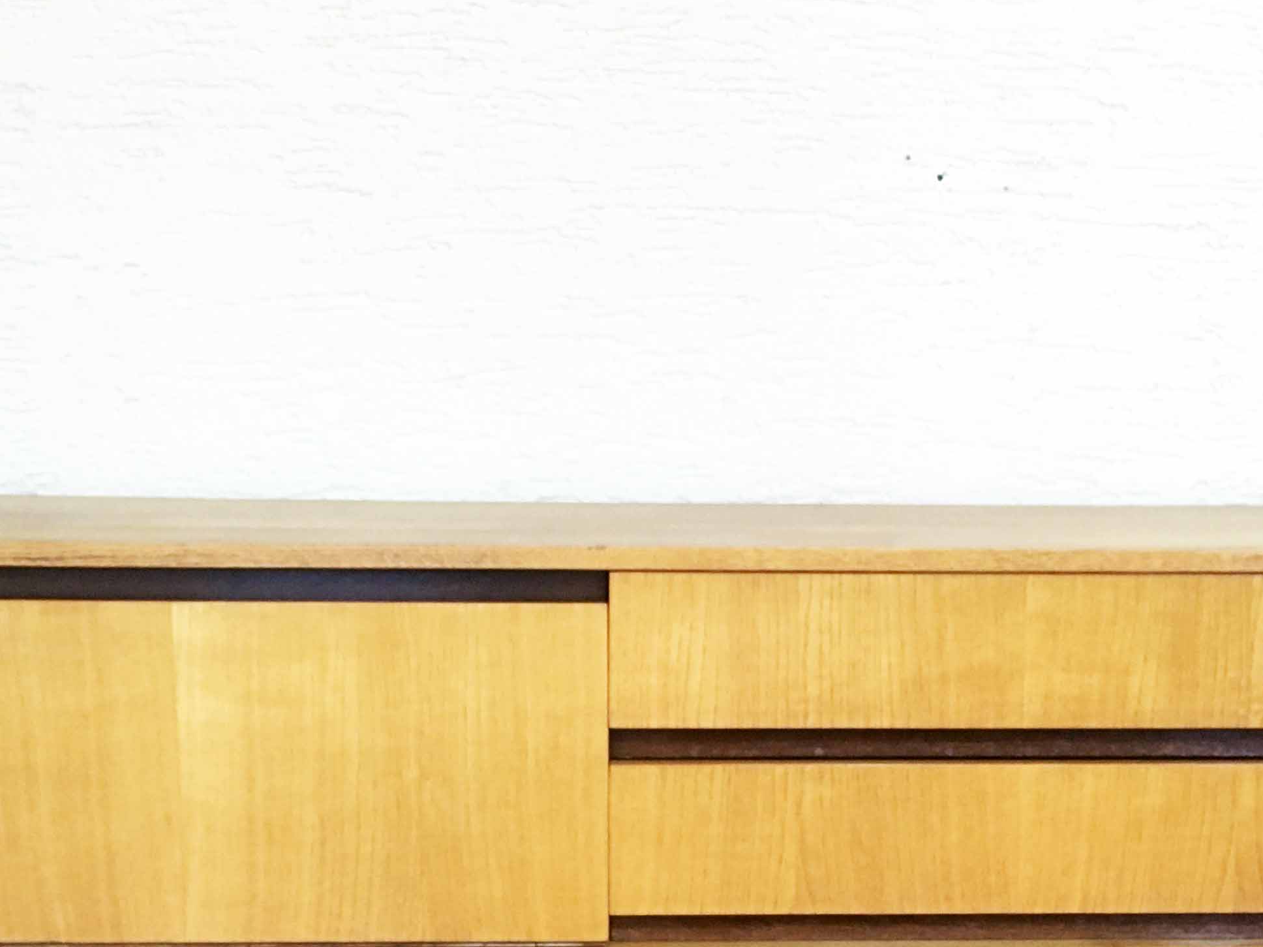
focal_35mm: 60
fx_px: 2189
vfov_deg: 23.6
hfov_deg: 32.2
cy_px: 904
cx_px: 690
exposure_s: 1/33
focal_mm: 4.15
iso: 160
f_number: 2.2
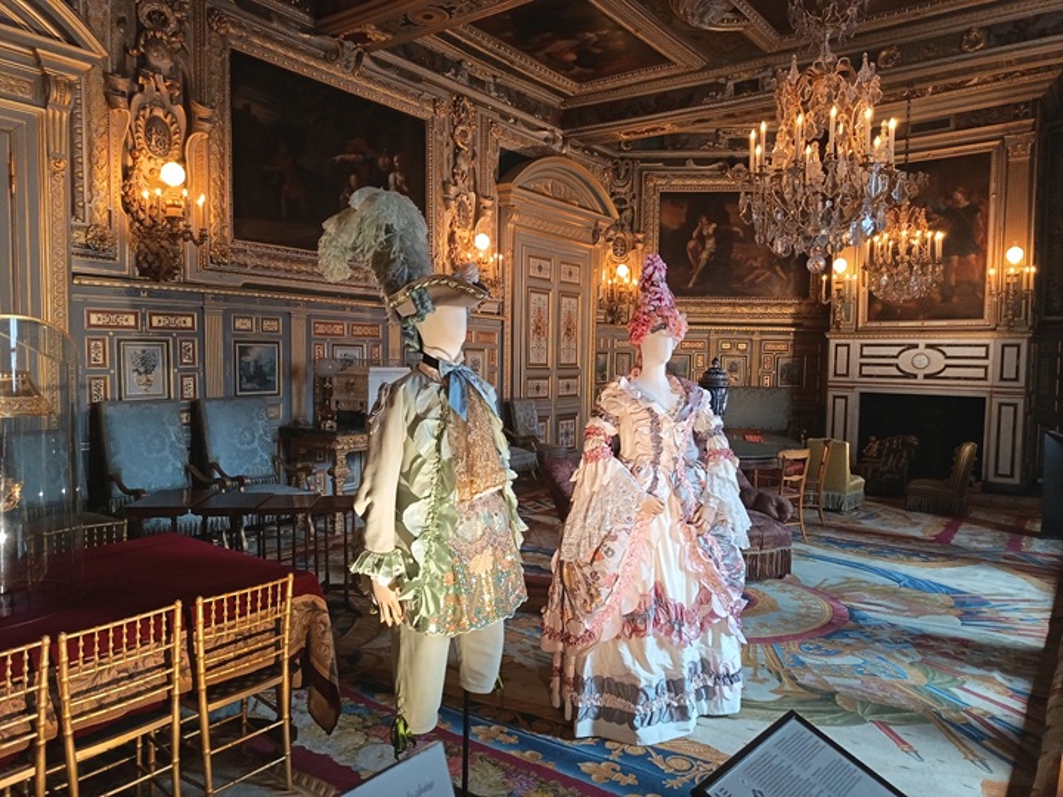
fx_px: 737
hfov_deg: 71.6
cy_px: 398
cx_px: 532
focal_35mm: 24
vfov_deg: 56.8
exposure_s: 1/33.3
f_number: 4
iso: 2467
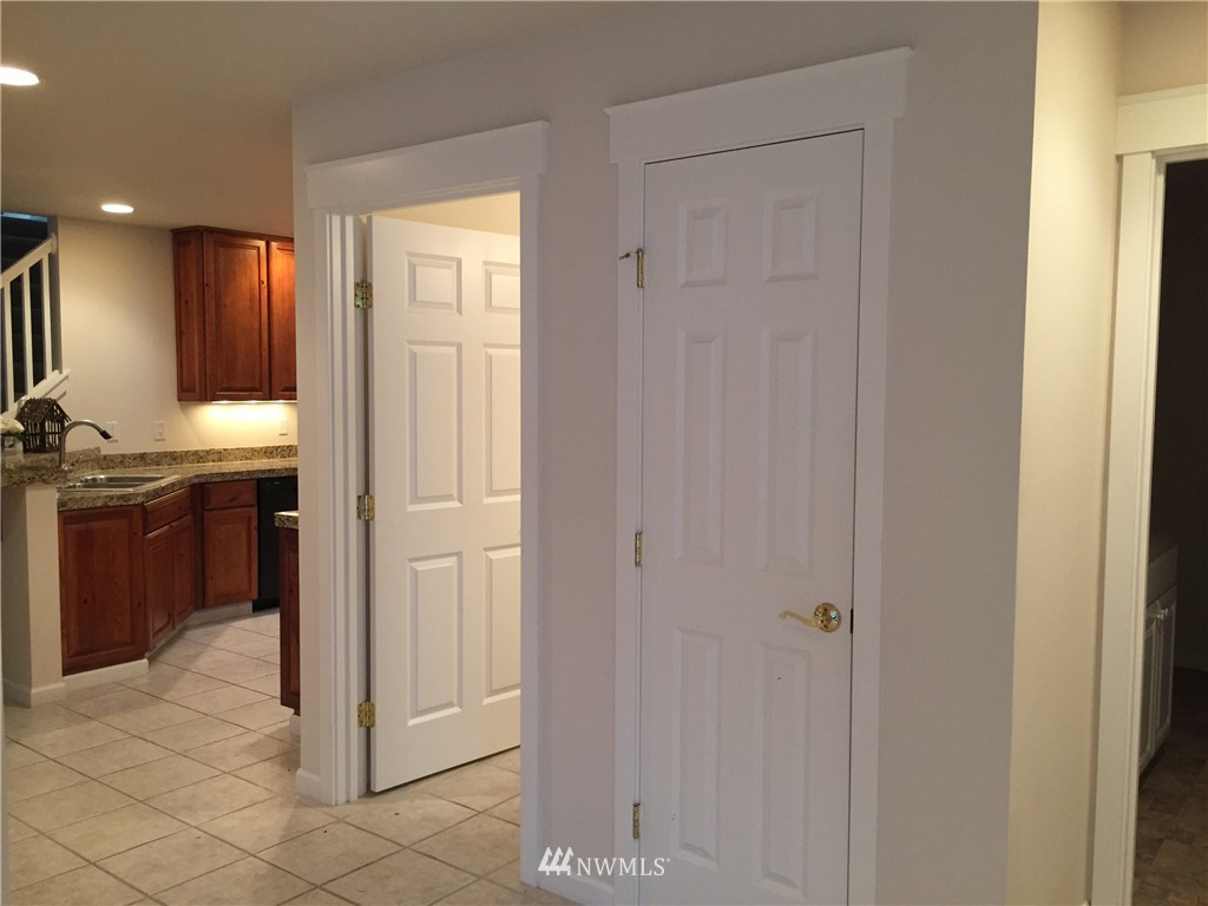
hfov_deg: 61.7
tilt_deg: -4.3
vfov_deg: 48.2
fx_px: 1012
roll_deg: -1.0
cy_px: 453
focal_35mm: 29
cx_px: 604
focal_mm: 4.15
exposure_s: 1/30
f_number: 2.2
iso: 125
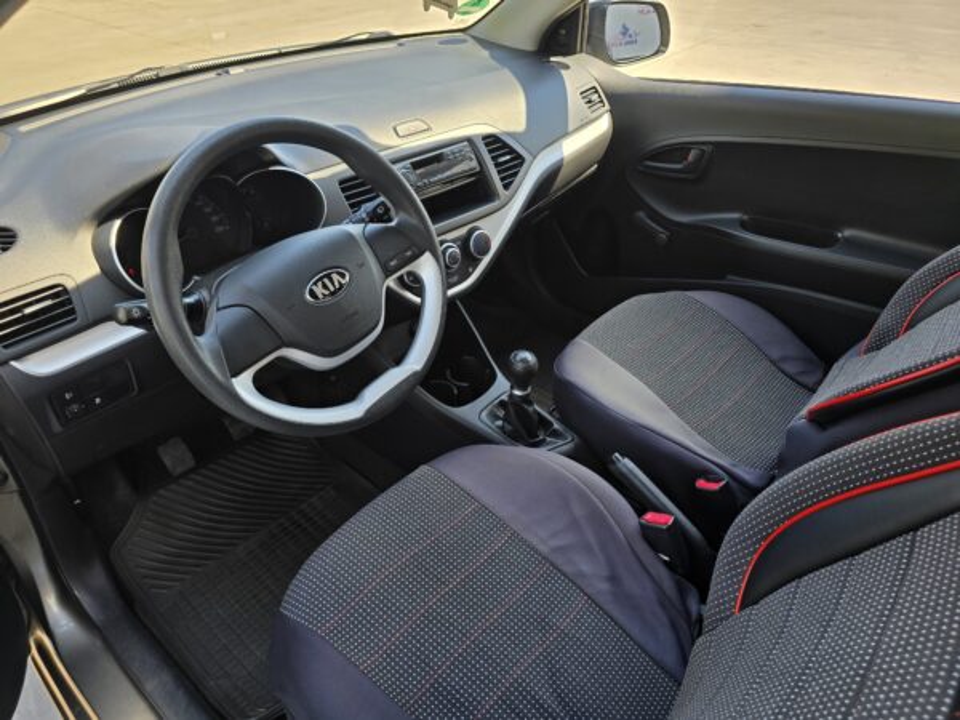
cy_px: 360
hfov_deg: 73.9
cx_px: 480
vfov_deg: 58.9
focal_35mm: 23
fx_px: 638
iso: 25
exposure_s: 1/180
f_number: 1.7
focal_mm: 6.3
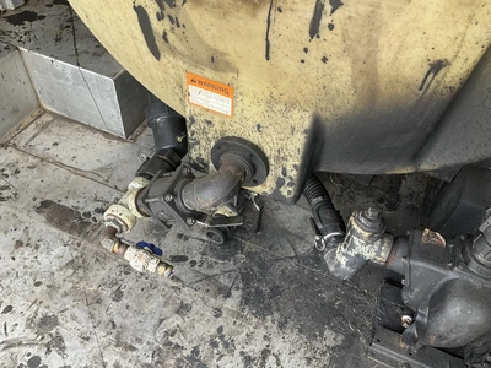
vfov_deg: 48.2
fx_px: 411
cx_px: 246
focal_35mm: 29
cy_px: 184
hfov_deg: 61.7
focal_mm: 3
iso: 25
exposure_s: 1/122
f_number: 1.8
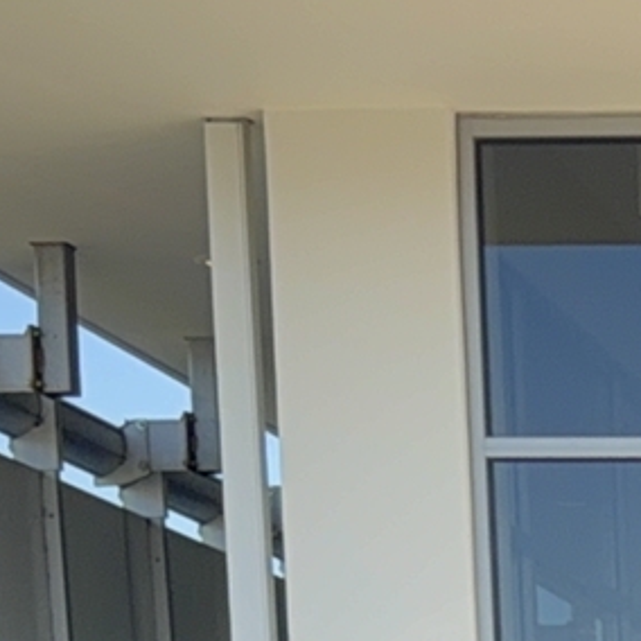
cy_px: 1456
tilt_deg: -5.6
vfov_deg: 9.0
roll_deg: -0.5
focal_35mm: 179
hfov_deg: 9.1
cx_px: 1352
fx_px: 3750
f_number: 1.78
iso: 80
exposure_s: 1/1250
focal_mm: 6.76
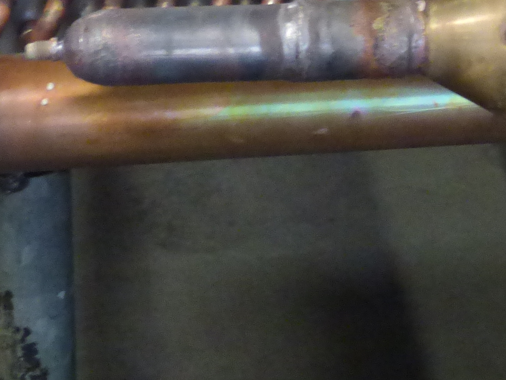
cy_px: -170
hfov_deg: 12.4
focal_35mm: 155
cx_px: 620
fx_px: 2266
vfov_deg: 9.3
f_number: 3.8
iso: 800
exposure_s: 1/40
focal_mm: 8.68
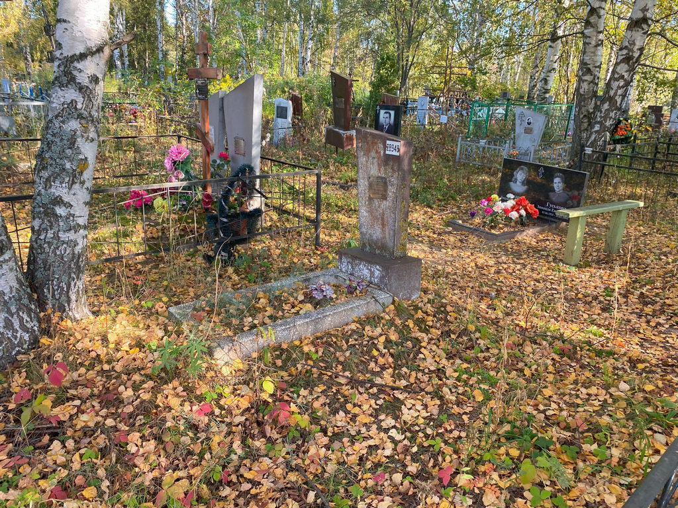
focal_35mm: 26
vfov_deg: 53.1
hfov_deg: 67.3
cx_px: 339
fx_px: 509
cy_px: 254
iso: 32
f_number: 1.8
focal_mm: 4.25
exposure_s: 1/122
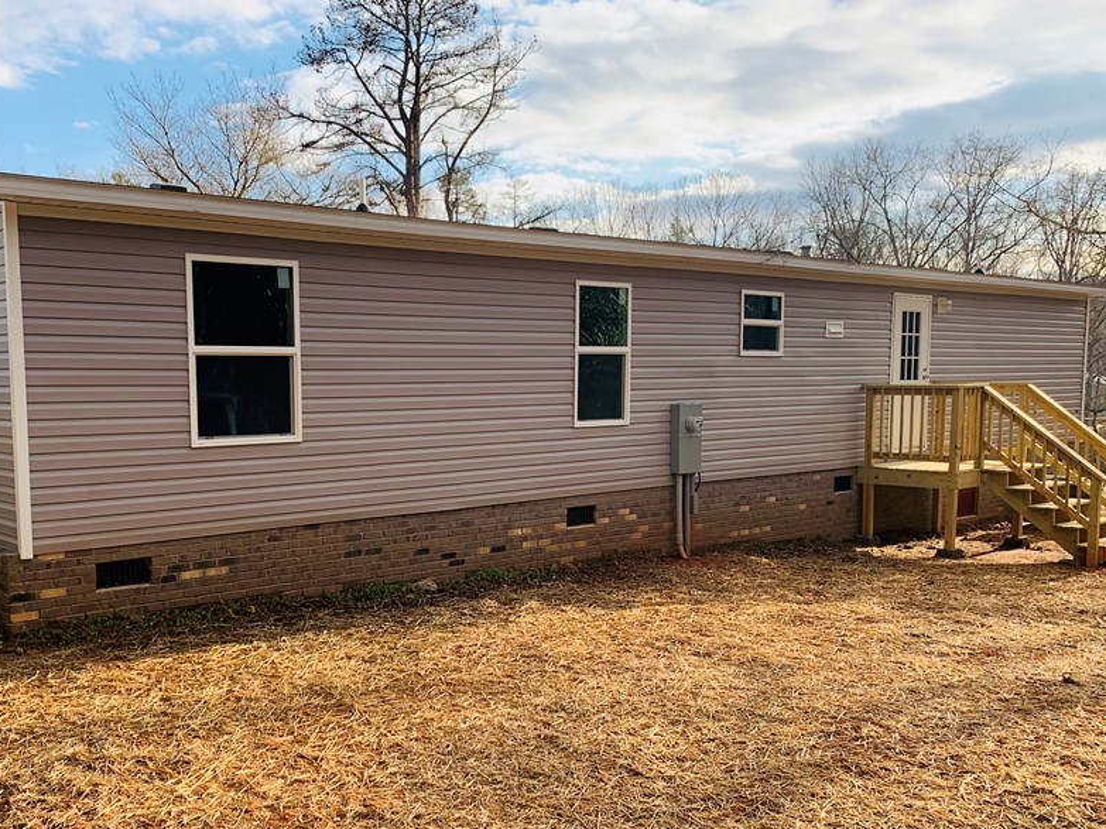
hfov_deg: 53.5
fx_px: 1086
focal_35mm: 34
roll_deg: -0.1
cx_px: 434
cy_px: 508
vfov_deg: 41.5
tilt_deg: -7.4
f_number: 1.8
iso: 25
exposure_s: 1/727
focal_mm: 4.25
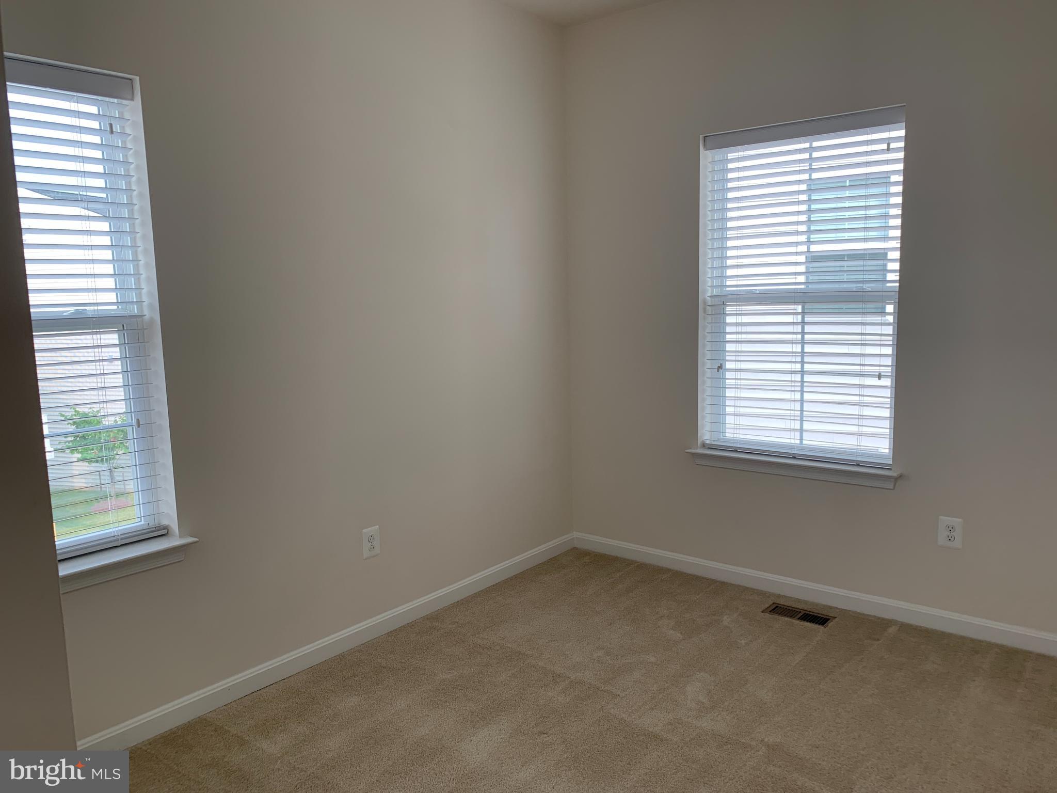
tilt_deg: -9.3
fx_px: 794
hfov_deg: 67.3
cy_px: 396
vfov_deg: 53.1
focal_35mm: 26
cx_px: 528
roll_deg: +1.8
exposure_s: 1/121
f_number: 1.8
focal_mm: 4.25
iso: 40
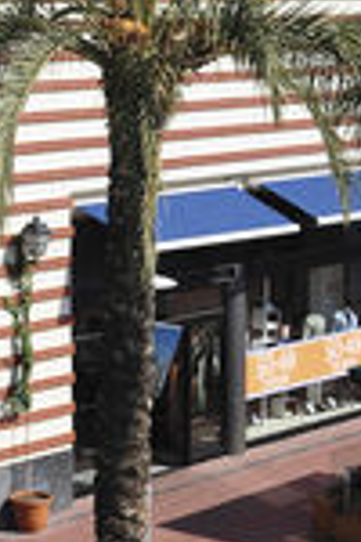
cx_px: -47
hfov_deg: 10.4
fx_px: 1955
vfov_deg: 15.6
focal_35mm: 130
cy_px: 69
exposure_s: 1/500
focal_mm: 26
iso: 400
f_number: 11
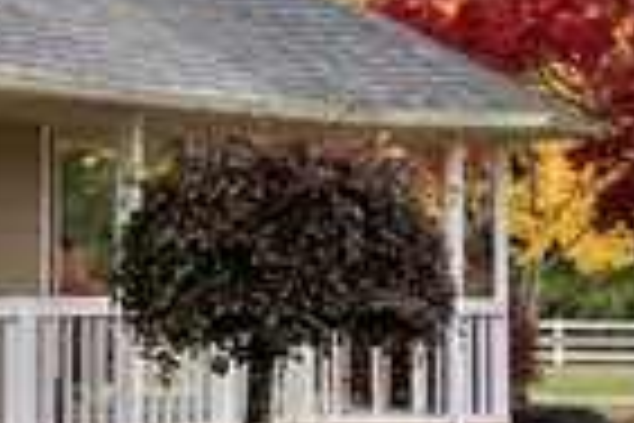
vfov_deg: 7.4
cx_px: -1482
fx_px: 3258
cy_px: 205
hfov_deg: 8.5
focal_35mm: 185
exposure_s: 1/40
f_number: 8
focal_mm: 24
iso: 100
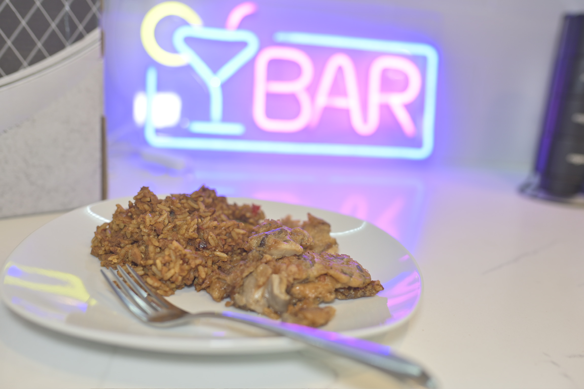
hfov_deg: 54.4
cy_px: 194
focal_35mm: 35
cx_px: 292
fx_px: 568
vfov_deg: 37.9
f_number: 2.5
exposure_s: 1/100
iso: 250
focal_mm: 35
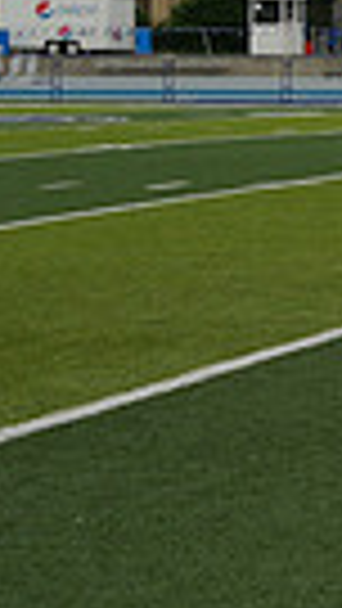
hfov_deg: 6.7
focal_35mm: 148
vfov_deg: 14.3
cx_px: 1287
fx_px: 2385
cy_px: -27
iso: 100
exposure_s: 1/160
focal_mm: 22
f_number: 10
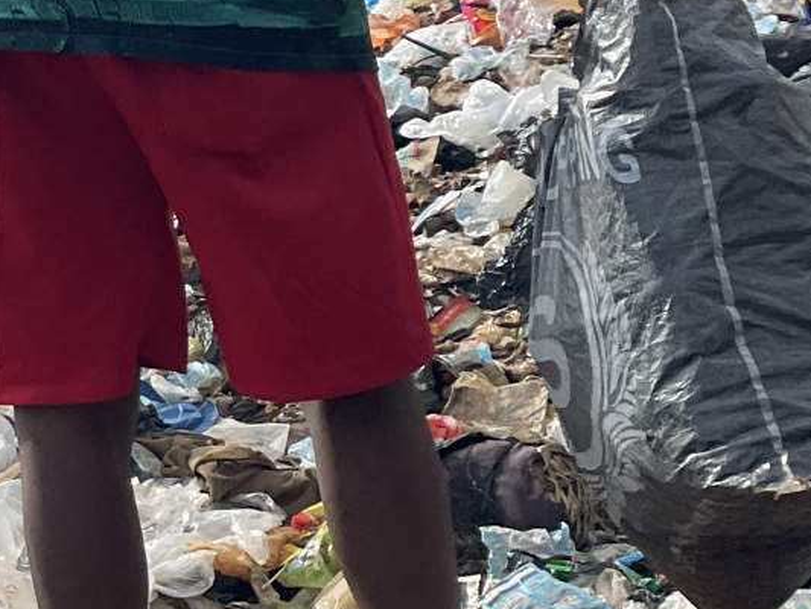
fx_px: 4570
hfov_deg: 9.6
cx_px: -651
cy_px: 547
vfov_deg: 7.6
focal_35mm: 195
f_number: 2
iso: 25
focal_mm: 6
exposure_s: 1/1089
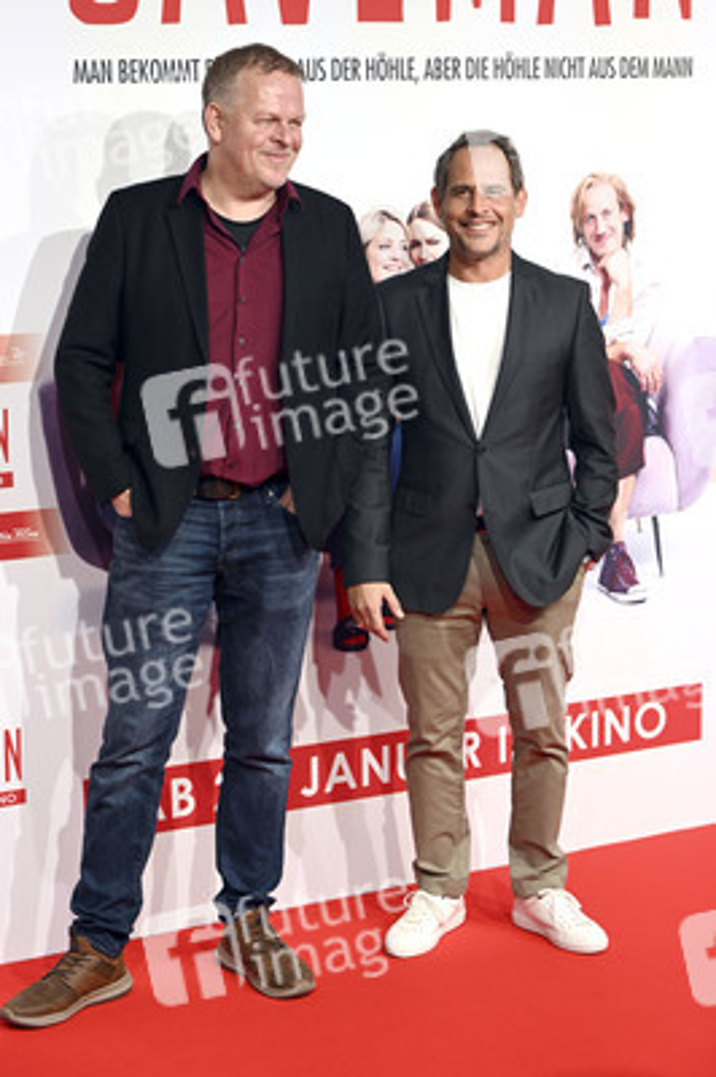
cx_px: 358
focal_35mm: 72
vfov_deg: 28.1
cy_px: 538
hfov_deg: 18.9
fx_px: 2152
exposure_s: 1/160
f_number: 6
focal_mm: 72
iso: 1250
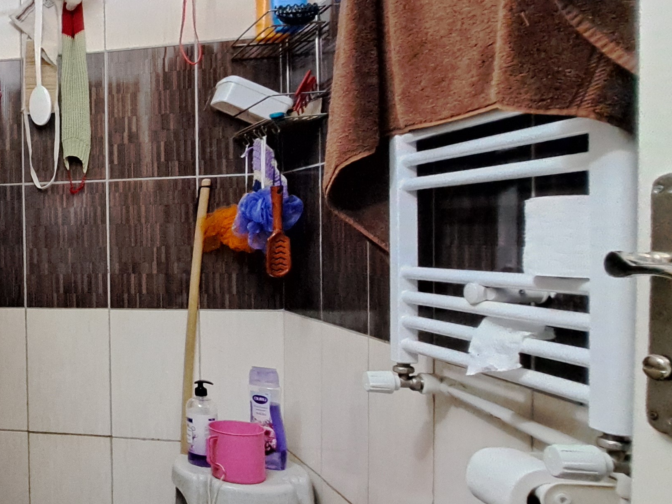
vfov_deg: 44.1
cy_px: 265
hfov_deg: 40.1
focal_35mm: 32
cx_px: -136
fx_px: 621
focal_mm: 1.74
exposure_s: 1/20
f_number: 2.2
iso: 500
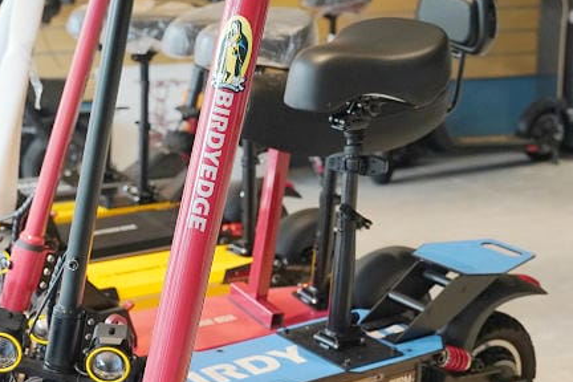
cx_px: 308
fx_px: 1592
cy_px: 229
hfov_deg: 20.4
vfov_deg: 13.7
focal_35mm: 100
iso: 1600
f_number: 4
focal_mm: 36
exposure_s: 1/160
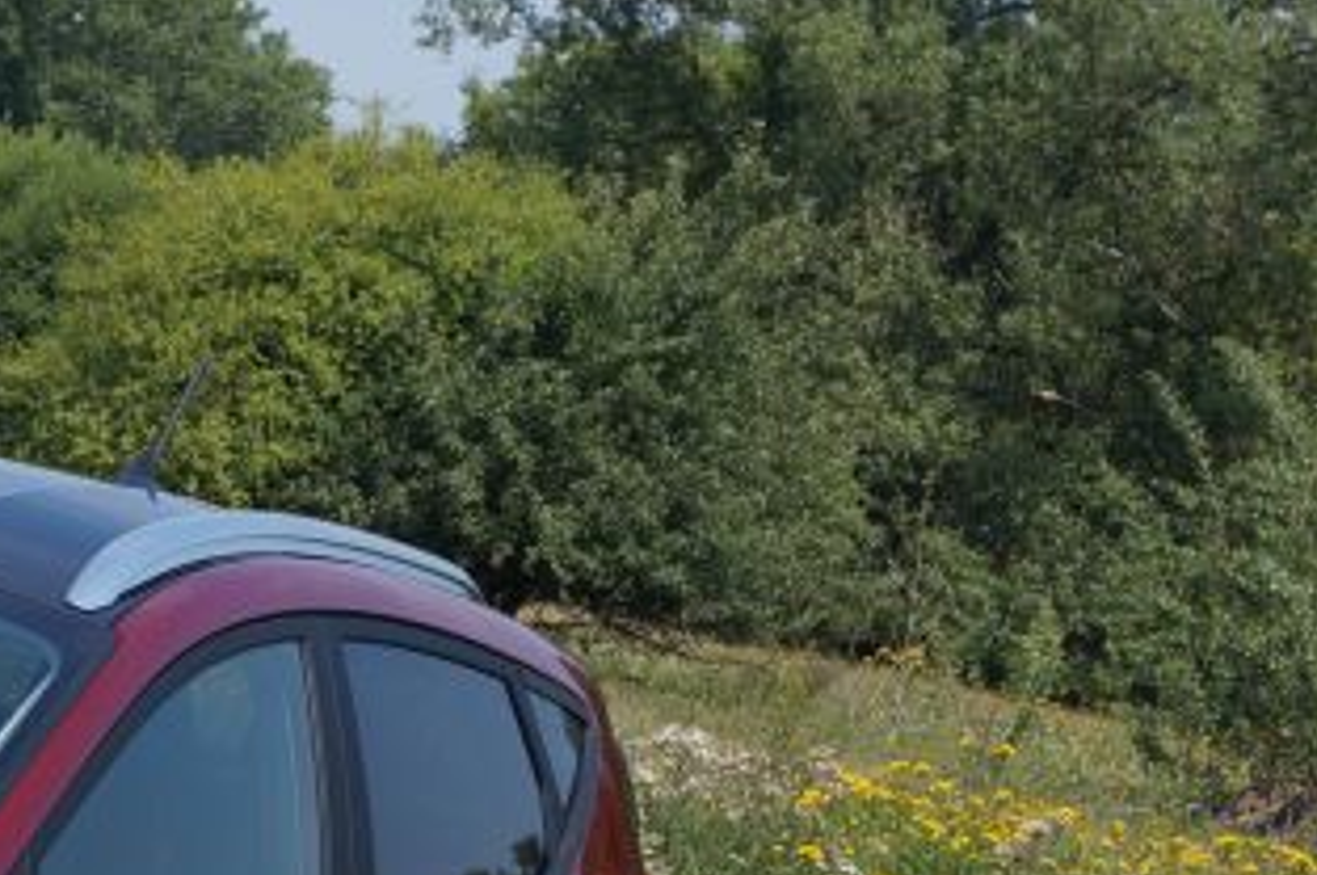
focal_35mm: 147
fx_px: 5372
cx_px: -762
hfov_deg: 13.1
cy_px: 1216
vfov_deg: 9.1
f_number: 9
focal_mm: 30
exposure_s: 1/250
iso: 100
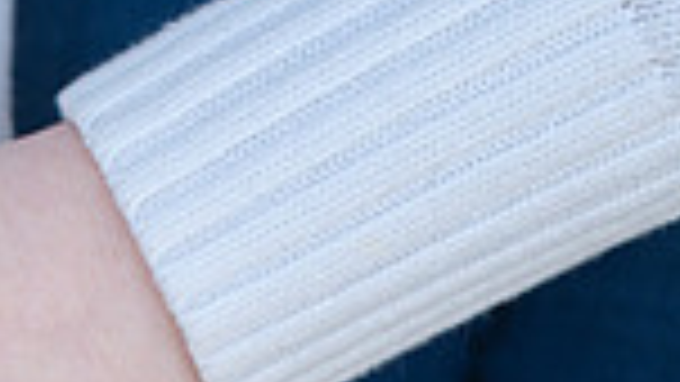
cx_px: -405
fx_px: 3625
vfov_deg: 5.9
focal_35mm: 201
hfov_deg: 10.3
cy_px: 764
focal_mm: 50
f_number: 3.5
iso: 800
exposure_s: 1/500
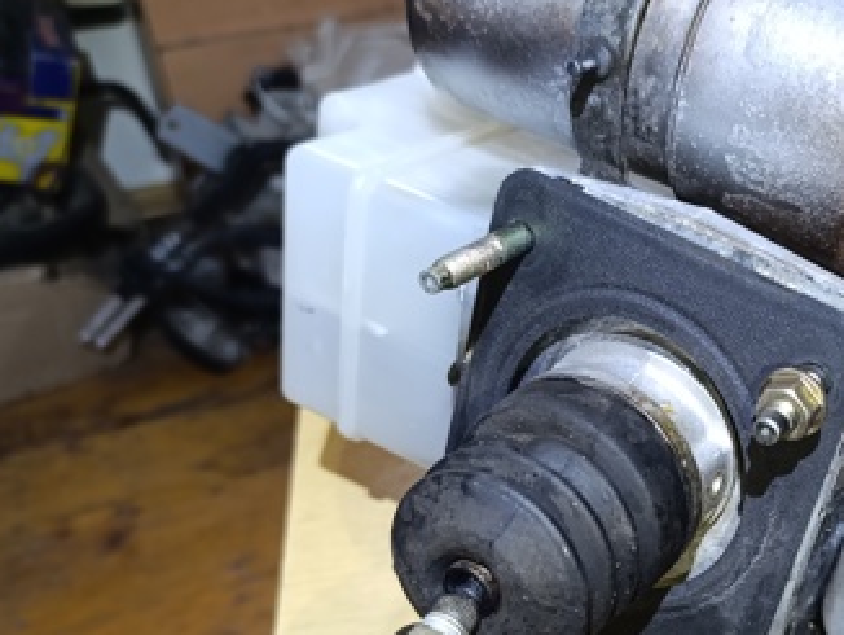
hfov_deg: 40.3
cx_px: 674
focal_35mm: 45
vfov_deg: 31.9
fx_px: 1098
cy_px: 438
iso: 500
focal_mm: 6.14
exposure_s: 1/100
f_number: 1.6
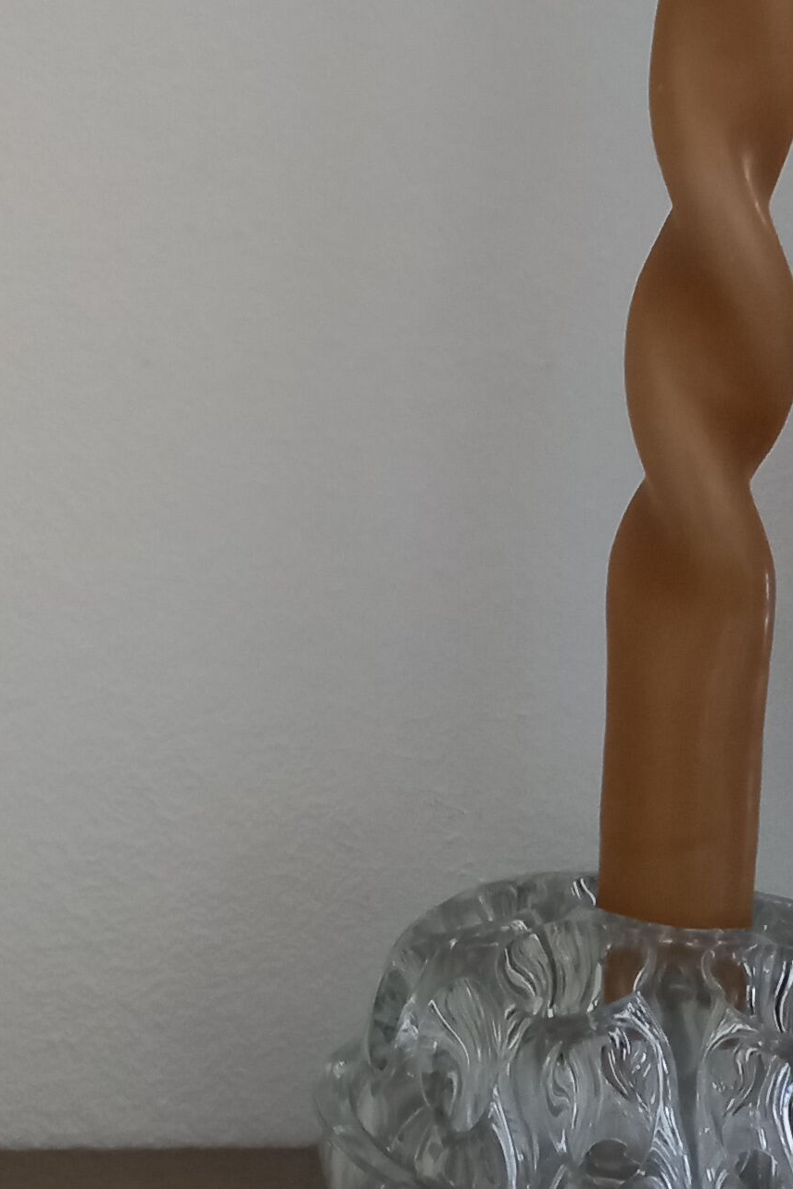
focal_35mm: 81
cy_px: 156
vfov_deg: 24.5
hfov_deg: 15.6
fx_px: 2676
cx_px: -384
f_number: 2
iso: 320
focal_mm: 4.6
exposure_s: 1/25
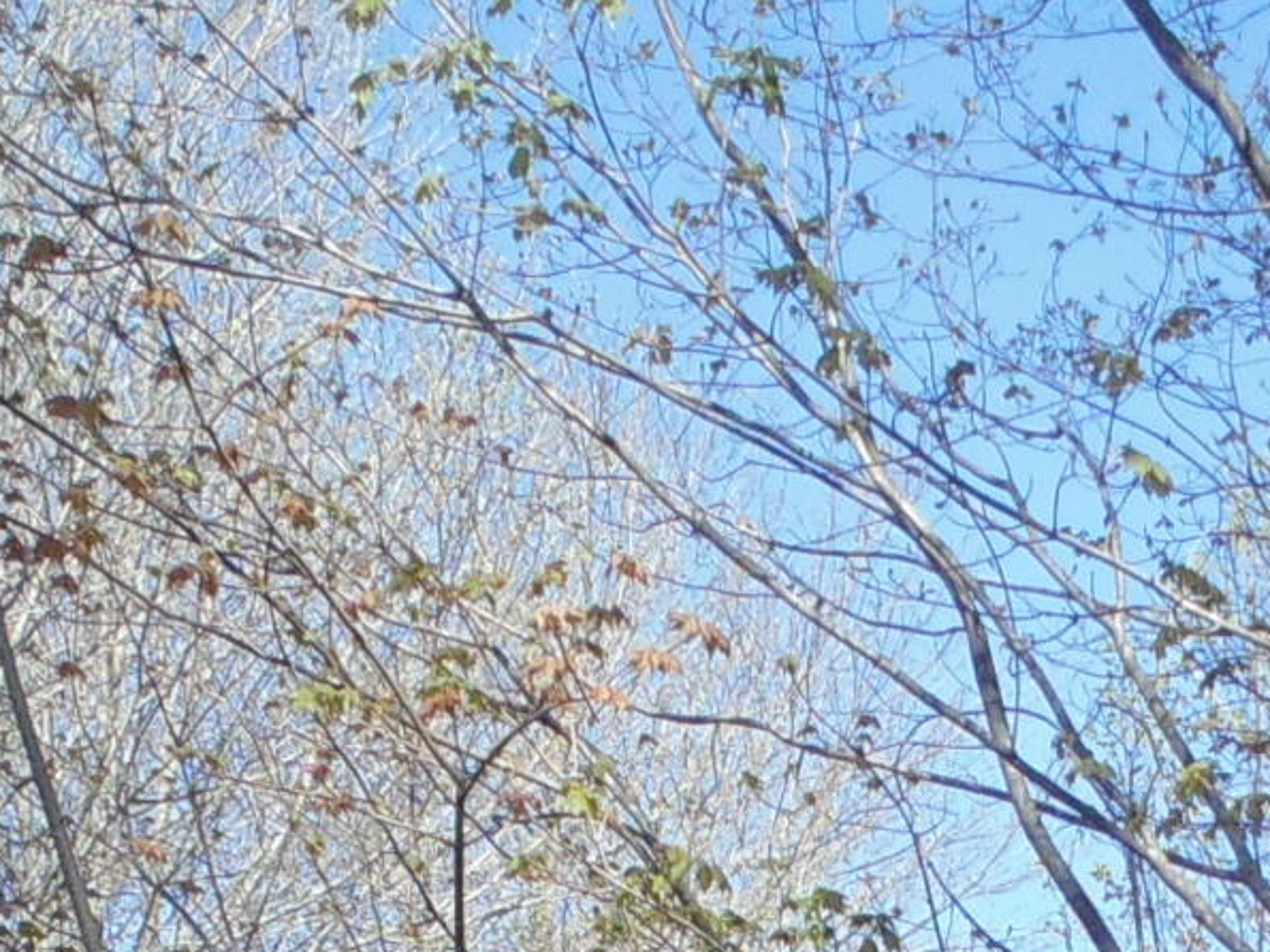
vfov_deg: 11.8
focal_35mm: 111
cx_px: 798
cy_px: 1985
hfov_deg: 17.7
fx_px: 4072
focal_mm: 4
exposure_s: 1/500
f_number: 3.1
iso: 80
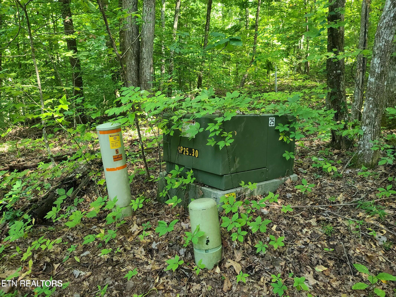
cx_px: 198
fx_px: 286
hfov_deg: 69.4
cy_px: 148
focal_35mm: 25
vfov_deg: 54.9
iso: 100
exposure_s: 1/59
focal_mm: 7
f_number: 1.8
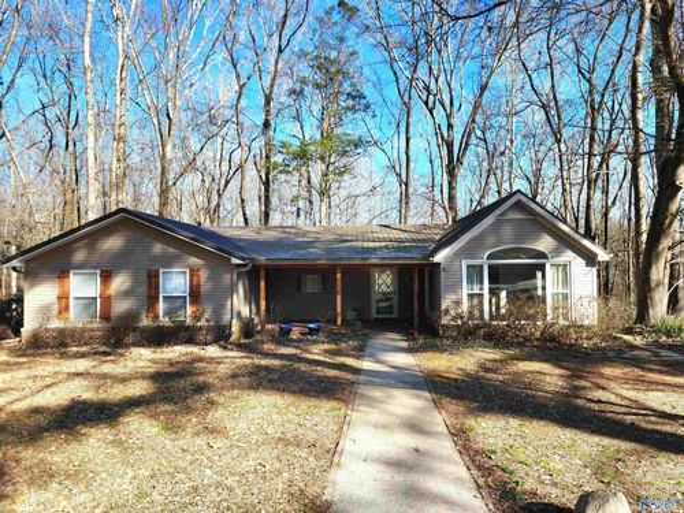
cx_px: 342
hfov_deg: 73.9
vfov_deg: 58.9
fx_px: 454
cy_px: 256
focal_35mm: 23
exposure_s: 1/385
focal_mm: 6.4
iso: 12
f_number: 1.8
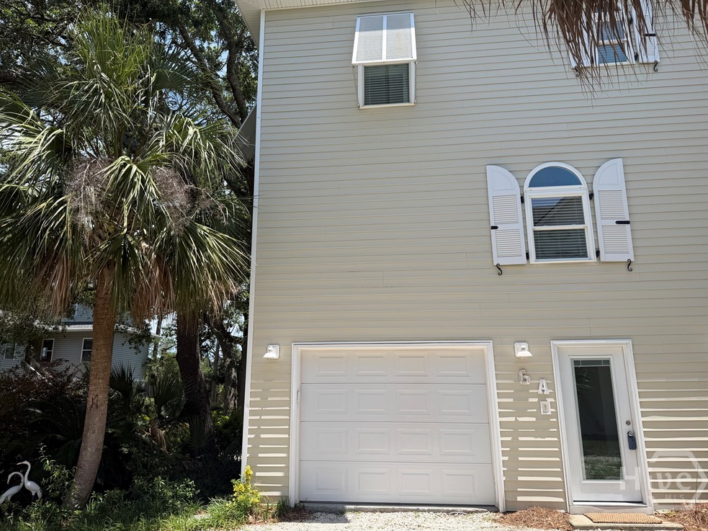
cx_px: 350
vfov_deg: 54.9
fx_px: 511
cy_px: 259
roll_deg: +0.1
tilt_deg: +14.4
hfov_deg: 69.4
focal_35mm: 25
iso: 80
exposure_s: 1/3953
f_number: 1.78
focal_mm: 6.76
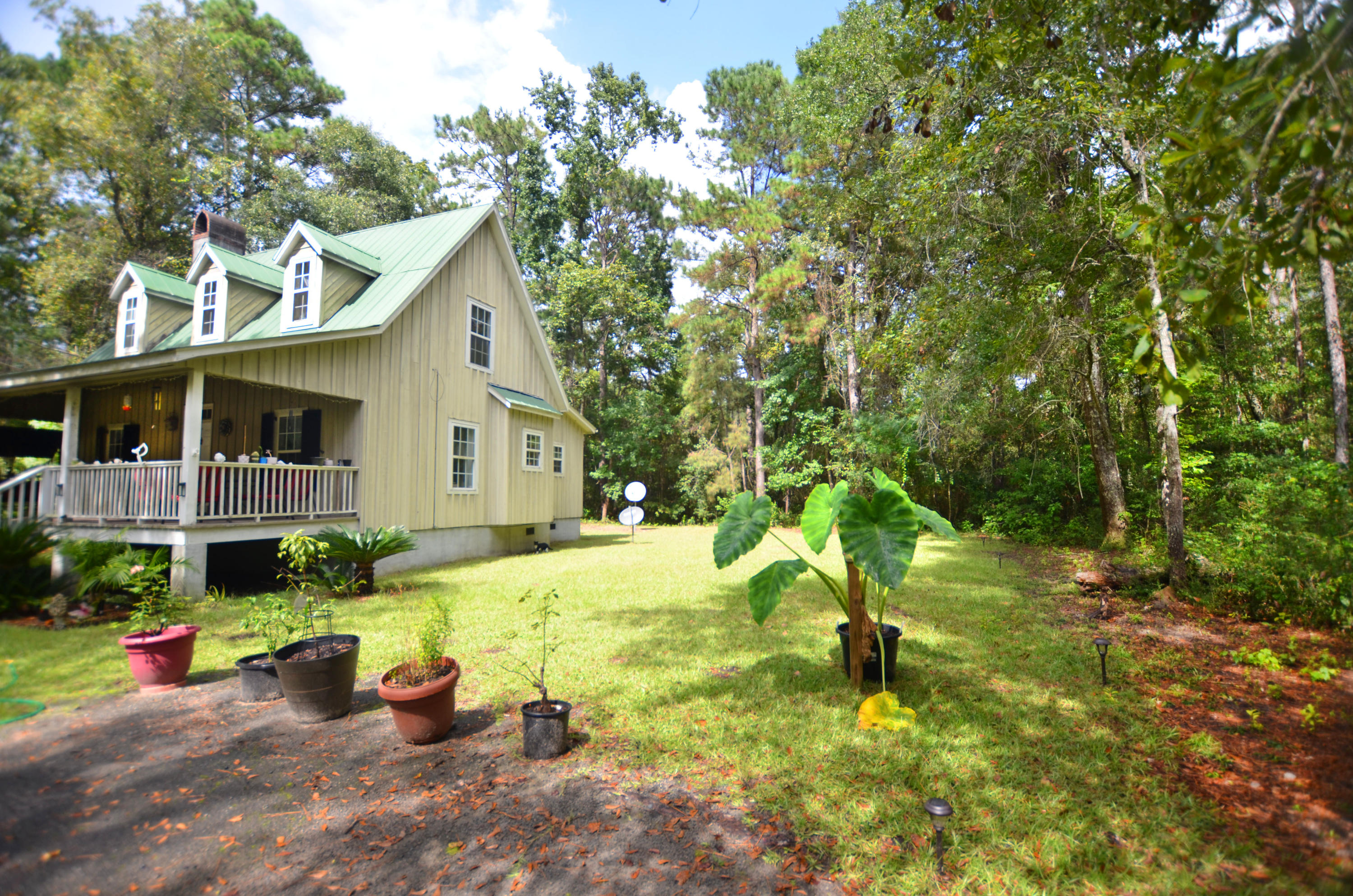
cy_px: 448
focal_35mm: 15
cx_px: 676
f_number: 3.5
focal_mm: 10
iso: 100
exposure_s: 1/400
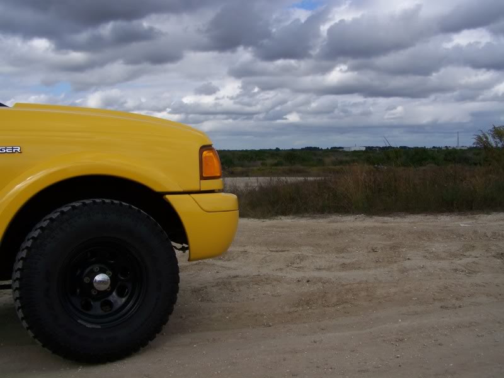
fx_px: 553
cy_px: 189
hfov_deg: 49.0
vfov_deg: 37.7
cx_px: 252
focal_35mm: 38
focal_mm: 6.3
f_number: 4
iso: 64
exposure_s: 1/800
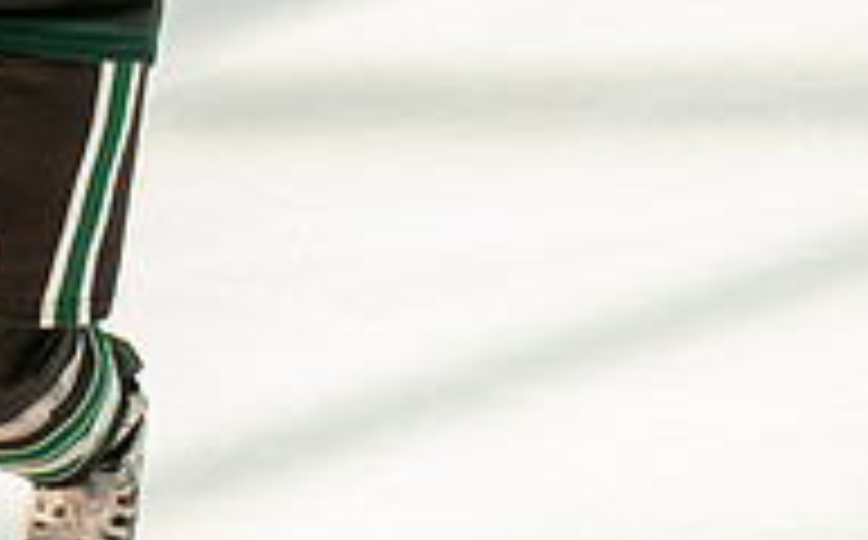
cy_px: -164
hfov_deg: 4.3
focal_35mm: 483
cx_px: -78
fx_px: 11409
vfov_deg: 2.7
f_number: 3.5
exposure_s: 1/3200
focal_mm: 120
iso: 1600
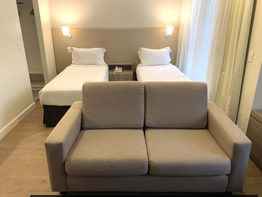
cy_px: 98
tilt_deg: -17.8
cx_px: 131
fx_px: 197
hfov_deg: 67.3
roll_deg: +0.7
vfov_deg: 53.1
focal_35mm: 26
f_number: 1.8
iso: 200
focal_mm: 4.25
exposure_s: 1/60
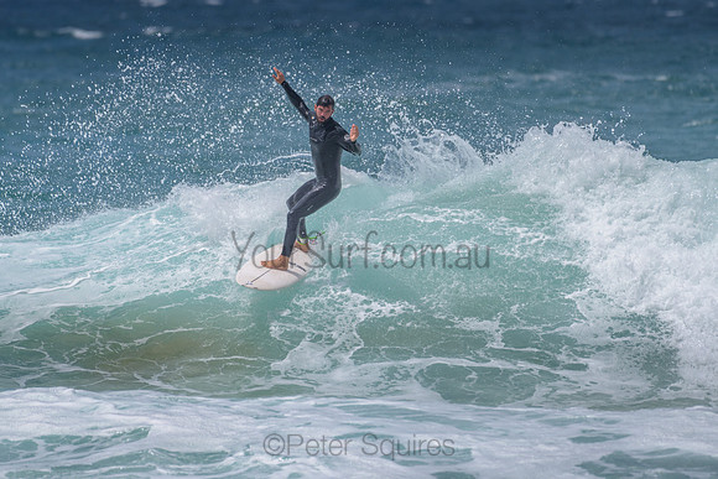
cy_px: 217
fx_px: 12254
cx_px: 368
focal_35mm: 614
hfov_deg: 3.4
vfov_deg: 2.2
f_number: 5.6
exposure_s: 1/2000
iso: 80
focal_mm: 500
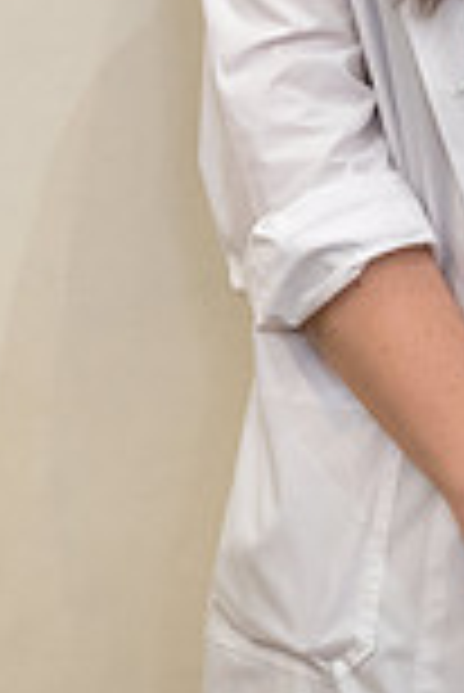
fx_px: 6095
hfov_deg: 4.4
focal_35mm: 316
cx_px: 514
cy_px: -230
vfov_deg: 6.5
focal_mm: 108
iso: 5000
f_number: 4
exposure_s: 1/80
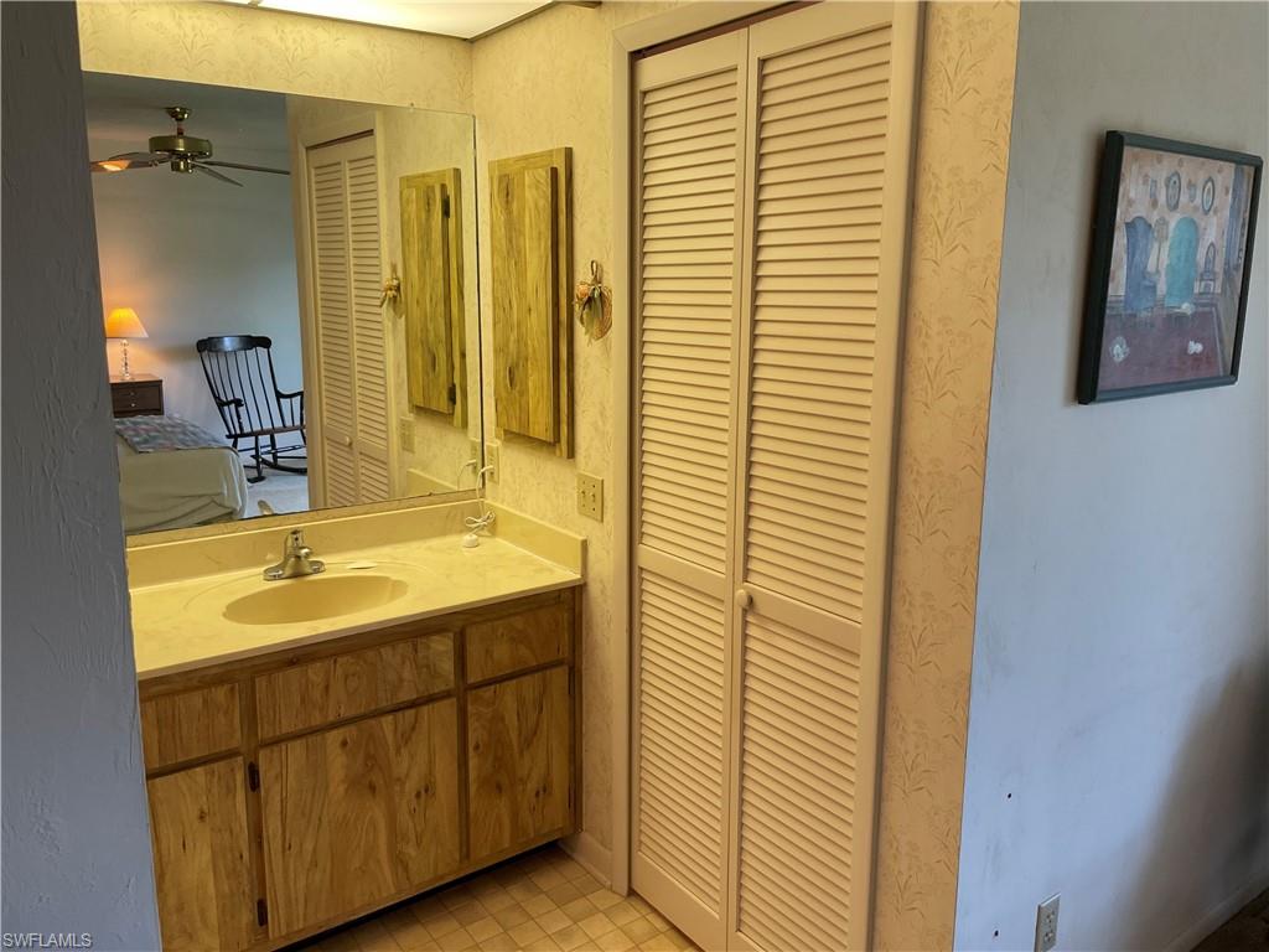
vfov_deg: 53.1
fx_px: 953
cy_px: 476
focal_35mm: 26
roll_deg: +0.7
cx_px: 634
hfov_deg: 67.3
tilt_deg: -8.4
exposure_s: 1/120
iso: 125
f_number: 1.6
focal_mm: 4.2
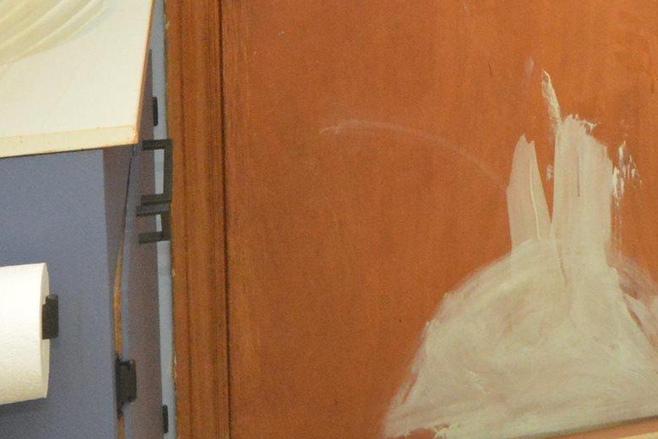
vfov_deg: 13.8
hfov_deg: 19.7
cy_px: -194
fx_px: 1718
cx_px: 895
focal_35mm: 94
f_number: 5
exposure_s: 1/60
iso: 3200
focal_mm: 16
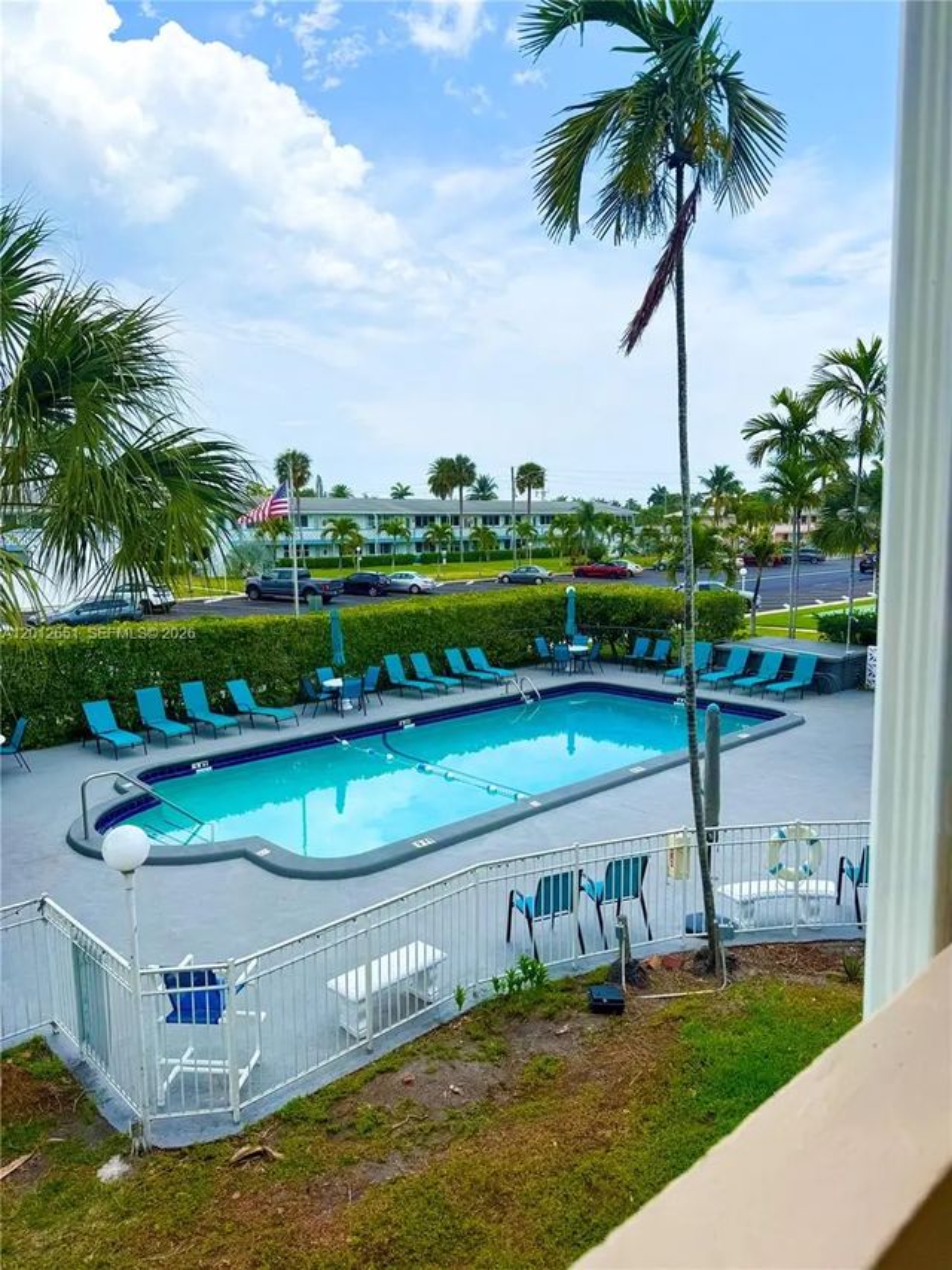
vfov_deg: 71.6
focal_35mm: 24
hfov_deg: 56.8
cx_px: 476
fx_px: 880
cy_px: 635
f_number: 1.78
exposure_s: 1/7092
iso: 80
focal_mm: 6.76
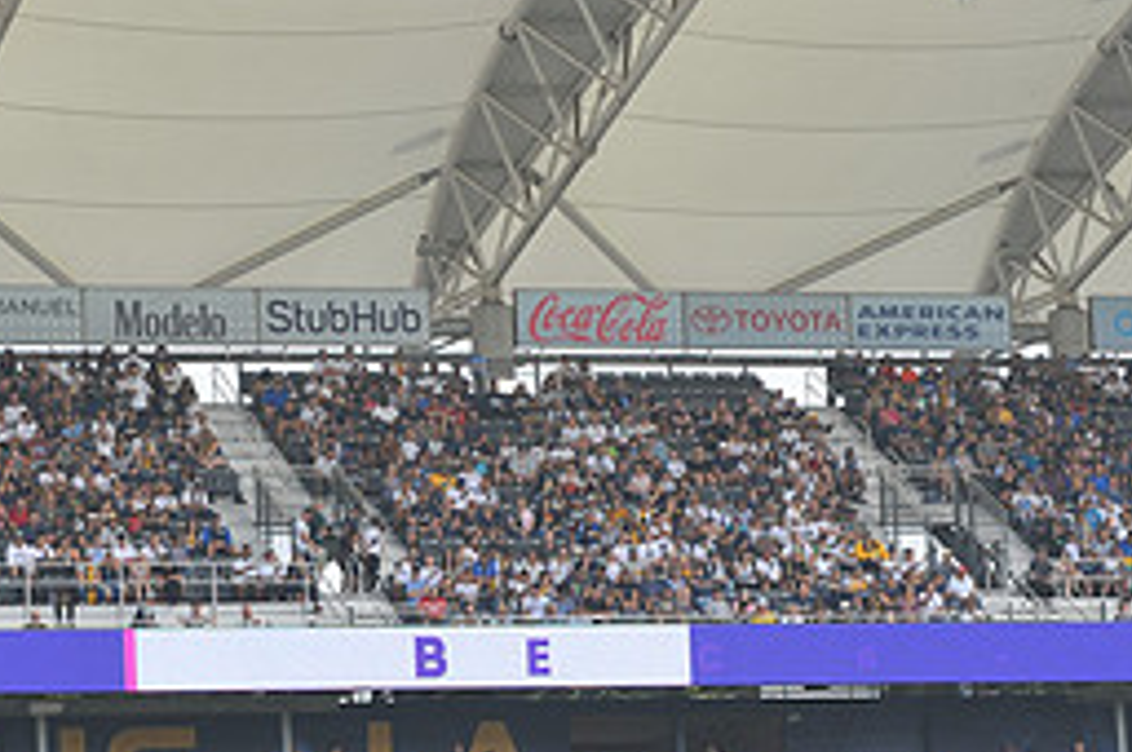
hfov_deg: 10.5
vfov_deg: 7.0
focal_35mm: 195
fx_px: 6124
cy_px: 686
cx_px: 332
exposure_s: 1/250
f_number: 8
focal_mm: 86
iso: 200
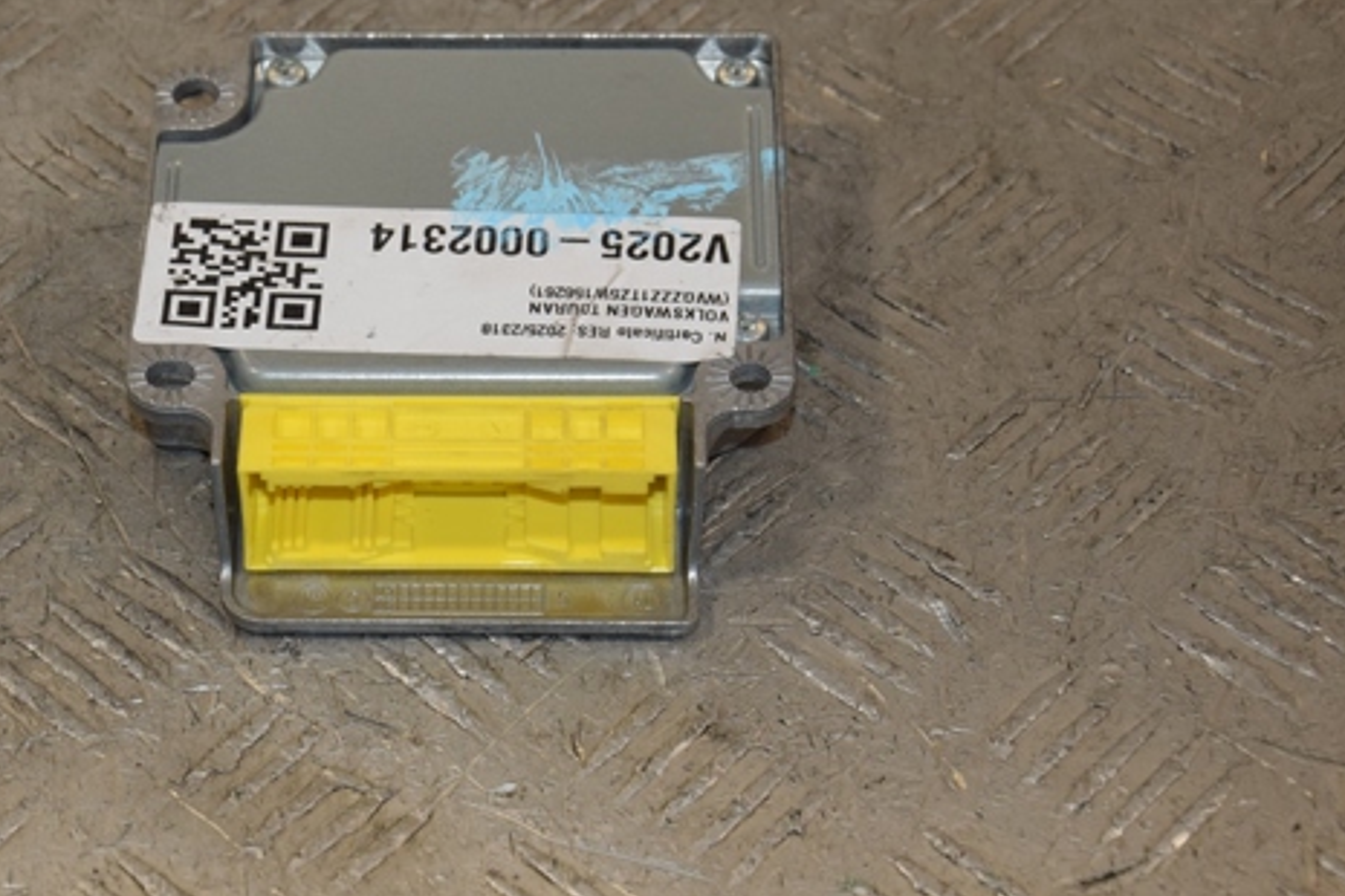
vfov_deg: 10.7
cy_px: 408
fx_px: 4782
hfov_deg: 16.0
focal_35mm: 128
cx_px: 440
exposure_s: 1/200
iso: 800
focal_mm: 62
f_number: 7.1
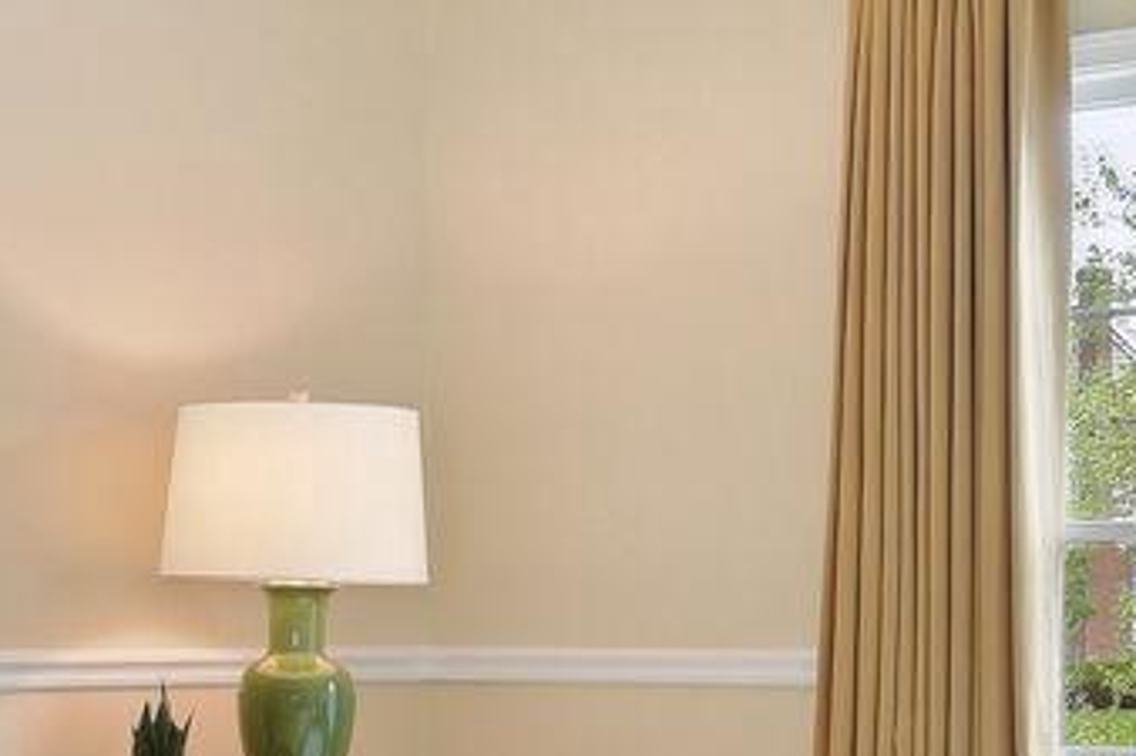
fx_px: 2744
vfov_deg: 15.6
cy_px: 618
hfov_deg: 23.3
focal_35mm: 87
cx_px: 420
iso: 100
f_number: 8
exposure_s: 1/5
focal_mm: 17
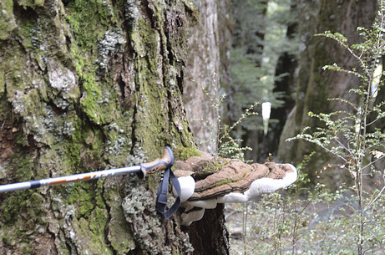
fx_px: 1248
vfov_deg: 11.6
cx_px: 199
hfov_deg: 17.5
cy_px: 143
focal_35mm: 117
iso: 640
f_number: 5
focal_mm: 62
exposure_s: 1/60
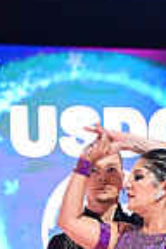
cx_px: 161
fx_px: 1950
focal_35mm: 282
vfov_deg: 7.2
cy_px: 310
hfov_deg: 4.9
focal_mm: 70
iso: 2000
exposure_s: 1/400
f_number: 2.8
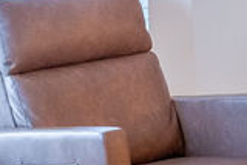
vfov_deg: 5.9
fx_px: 1593
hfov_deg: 8.5
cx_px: 459
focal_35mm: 232
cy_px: 43
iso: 1000
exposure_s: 1/250
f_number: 3.2
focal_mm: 35
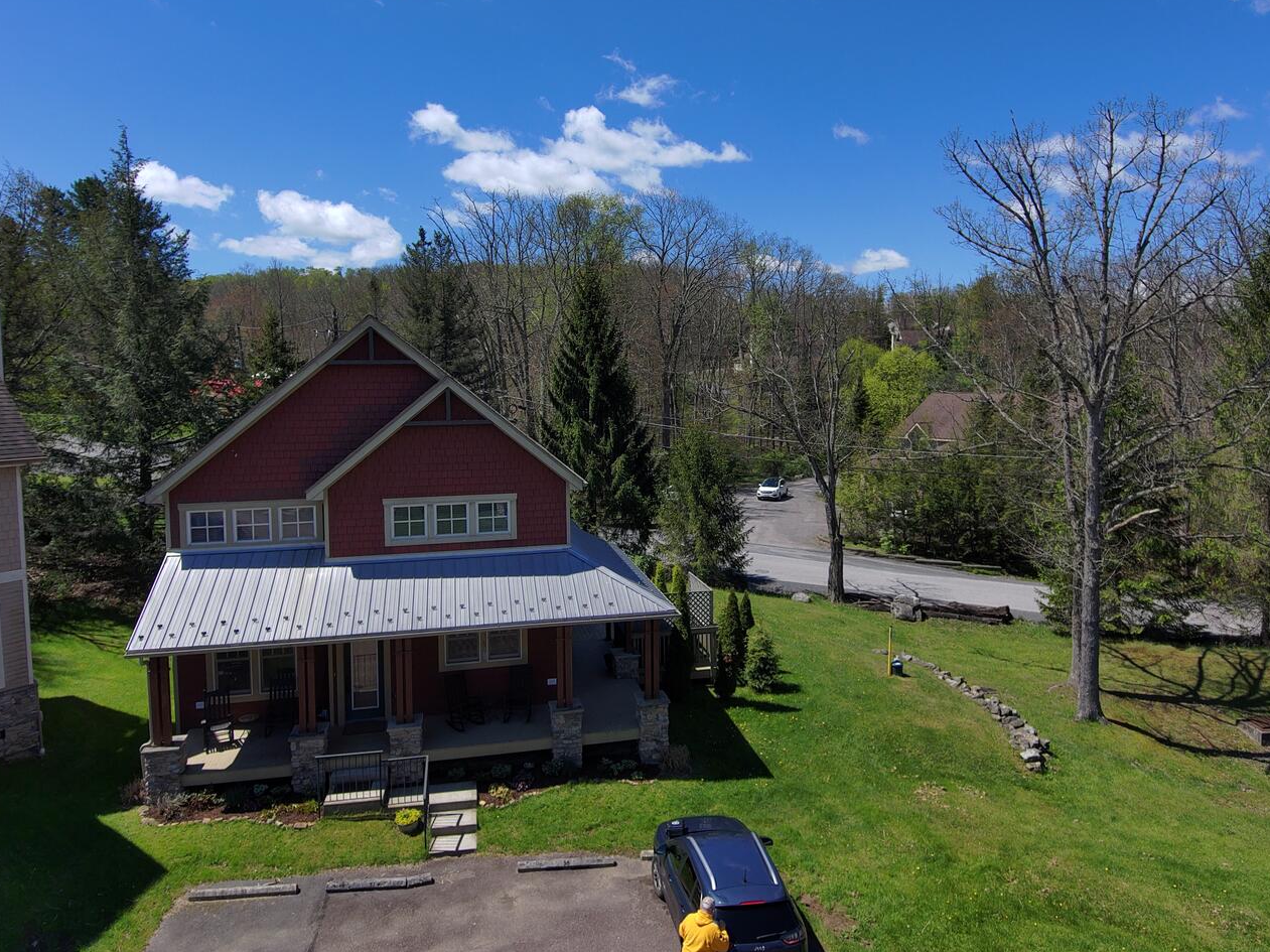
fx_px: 880
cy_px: 433
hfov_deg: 71.6
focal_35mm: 24
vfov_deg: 56.7
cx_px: 654
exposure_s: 1/1454
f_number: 2.8
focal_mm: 3.7
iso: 101
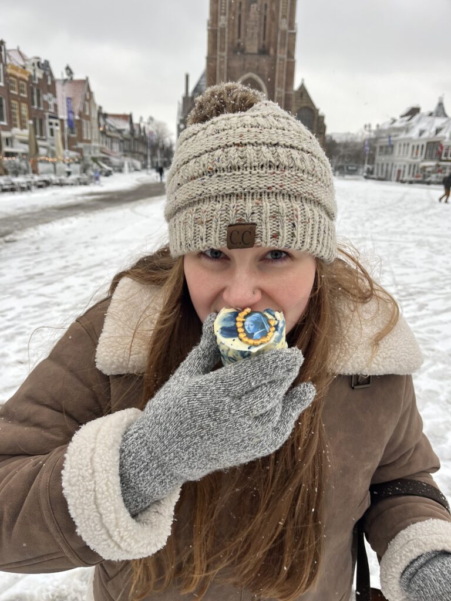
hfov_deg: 53.1
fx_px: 452
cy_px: 300
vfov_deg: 67.3
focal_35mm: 26
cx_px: 226
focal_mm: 5.1
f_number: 1.6
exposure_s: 1/122
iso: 32
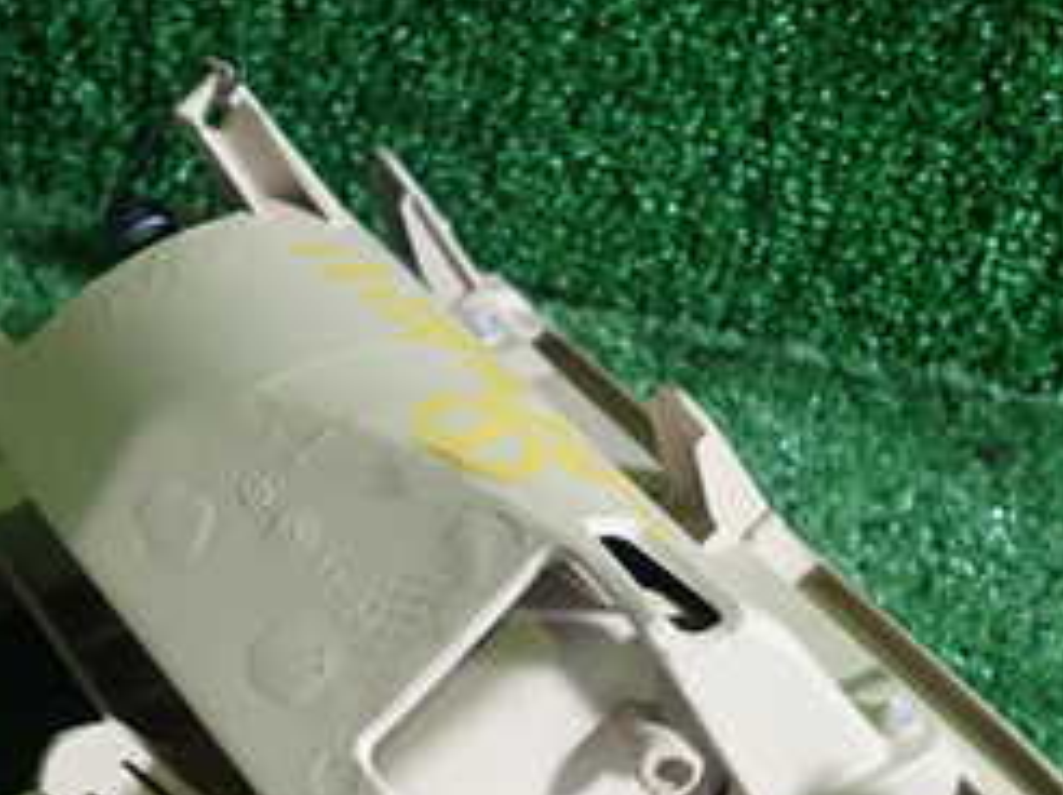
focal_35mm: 61
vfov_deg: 23.2
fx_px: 1871
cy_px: 752
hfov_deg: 31.4
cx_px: 341
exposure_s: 1/60
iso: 200
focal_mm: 4.5
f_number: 2
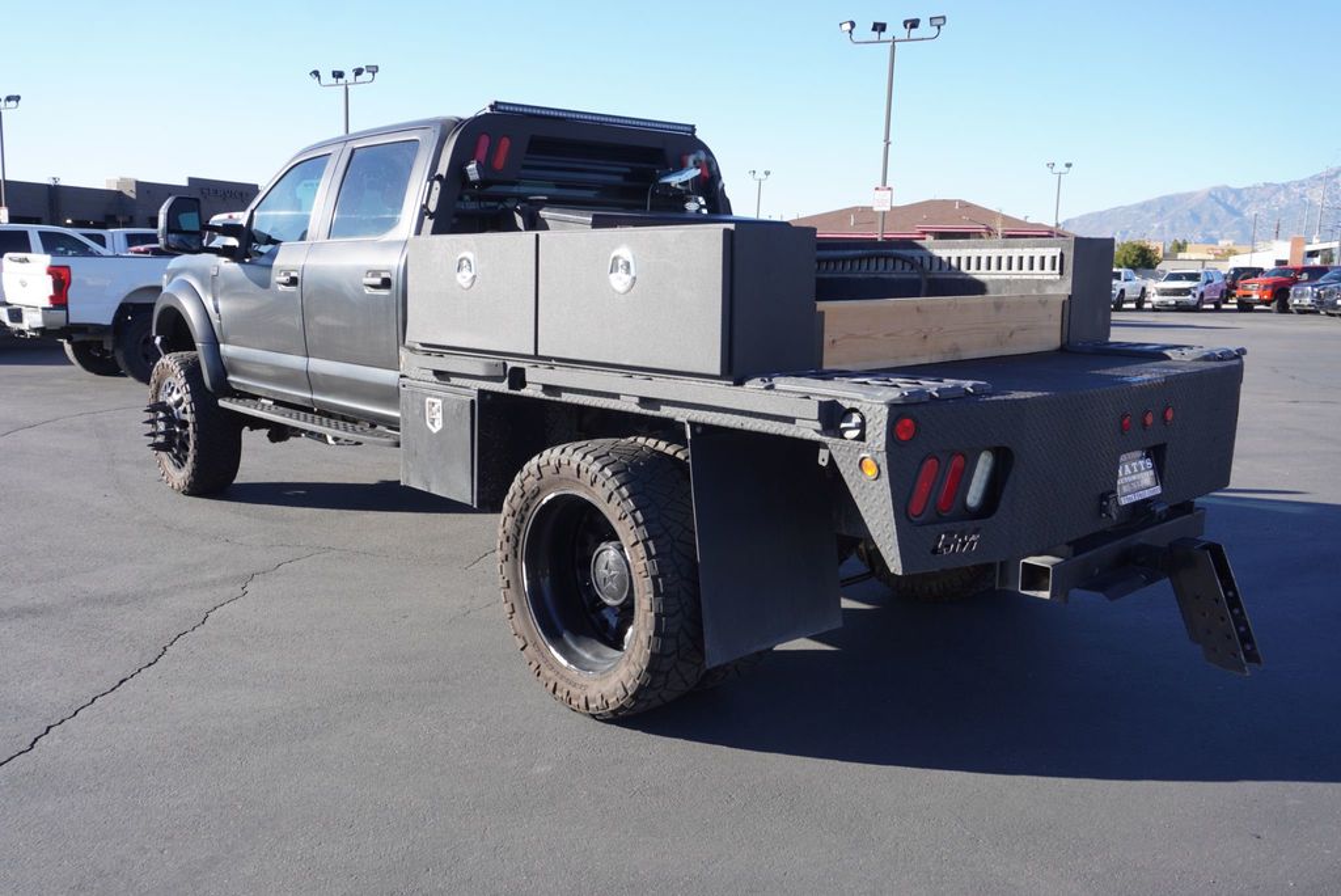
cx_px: 670
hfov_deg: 61.9
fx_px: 1118
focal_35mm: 30
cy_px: 448
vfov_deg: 43.7
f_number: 5.6
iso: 100
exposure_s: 1/160
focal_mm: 20
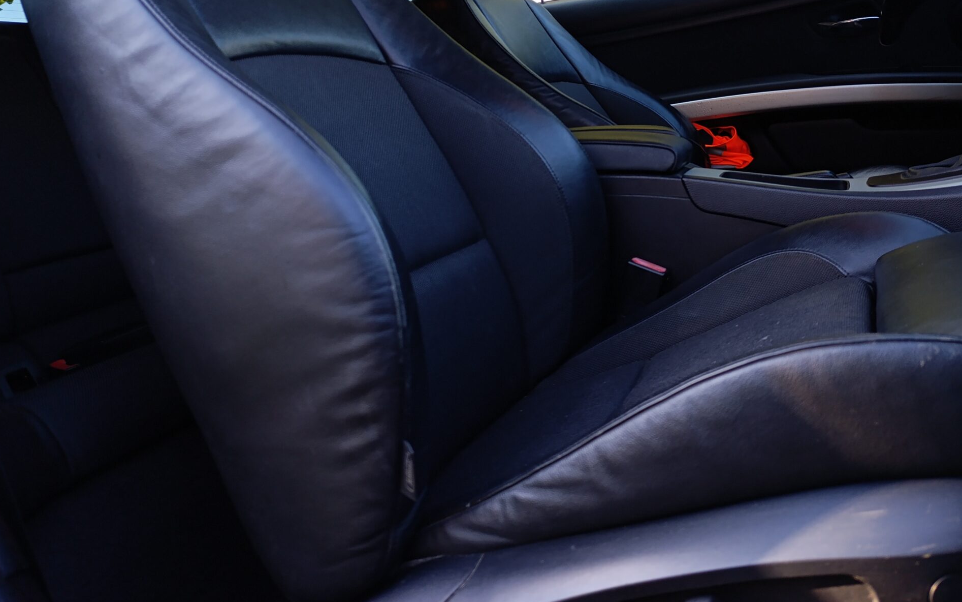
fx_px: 865
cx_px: 578
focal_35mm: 33
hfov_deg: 57.7
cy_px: 138
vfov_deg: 37.2
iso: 200
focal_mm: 6.14
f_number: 1.6
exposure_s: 1/100
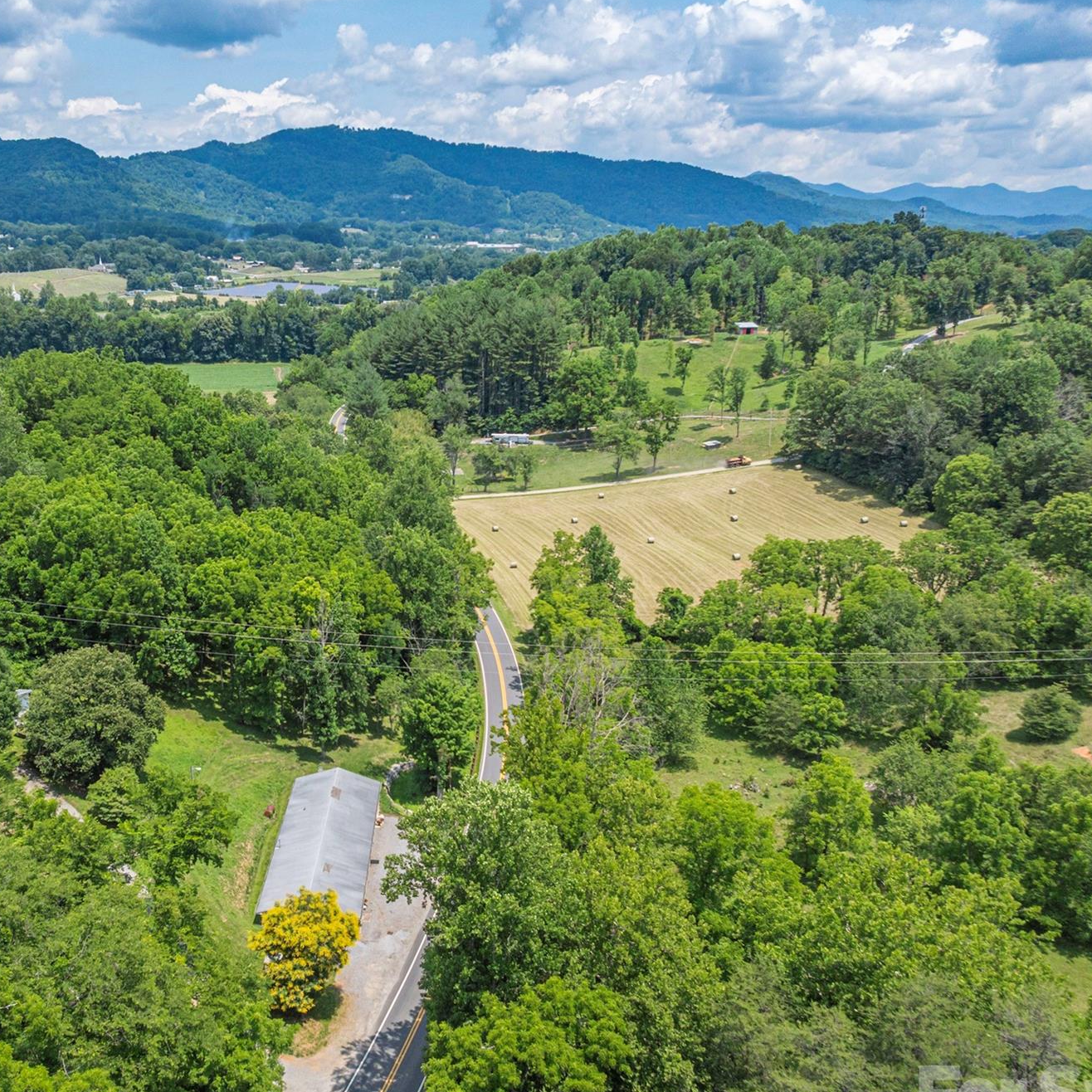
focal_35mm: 33
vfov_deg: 49.7
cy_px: 592
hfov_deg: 48.6
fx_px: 1178
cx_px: 334
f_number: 2.8
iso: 200
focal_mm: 12.29
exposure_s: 1/5000
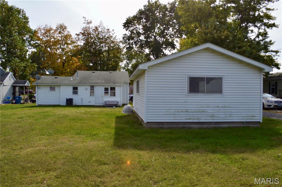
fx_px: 235
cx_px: 141
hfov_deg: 62.0
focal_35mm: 30
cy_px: 94
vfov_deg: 43.5
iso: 100
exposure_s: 1/250
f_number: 8
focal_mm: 20
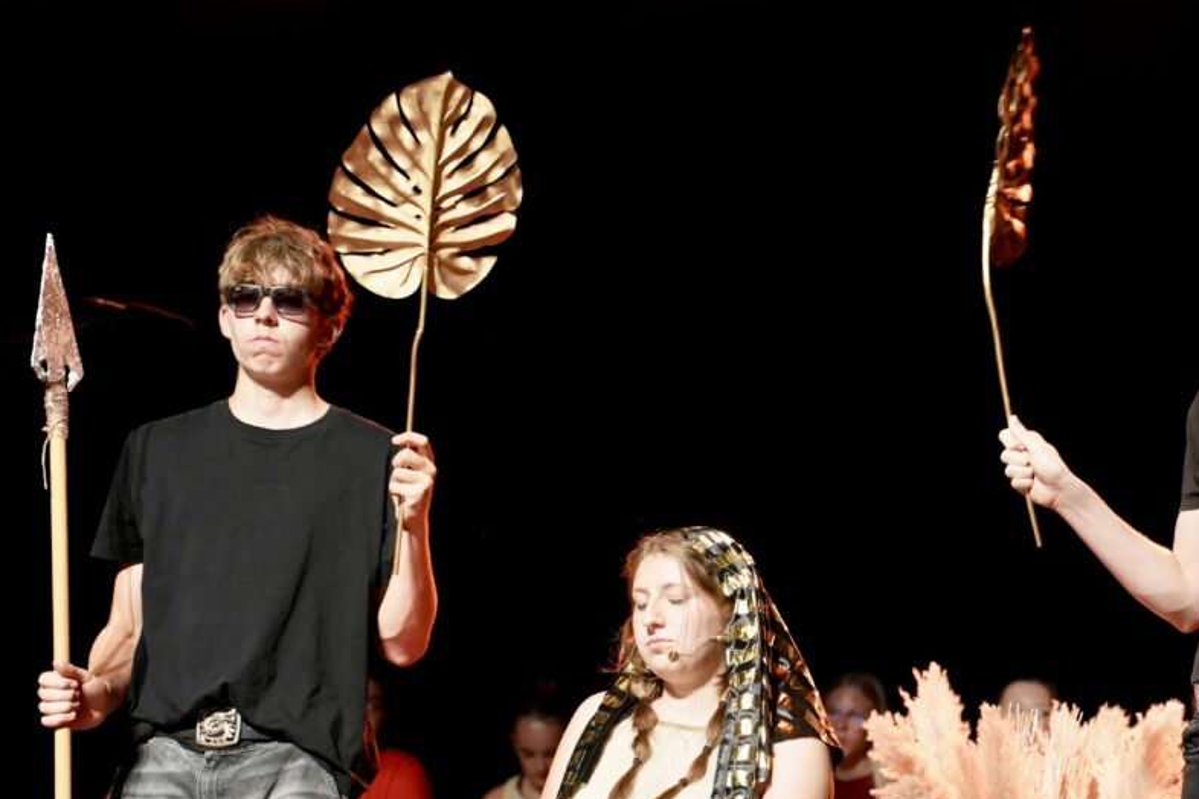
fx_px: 4296
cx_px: 1034
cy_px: 660
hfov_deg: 15.7
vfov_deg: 10.6
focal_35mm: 129
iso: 1600
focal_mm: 66
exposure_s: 1/160
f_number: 2.8
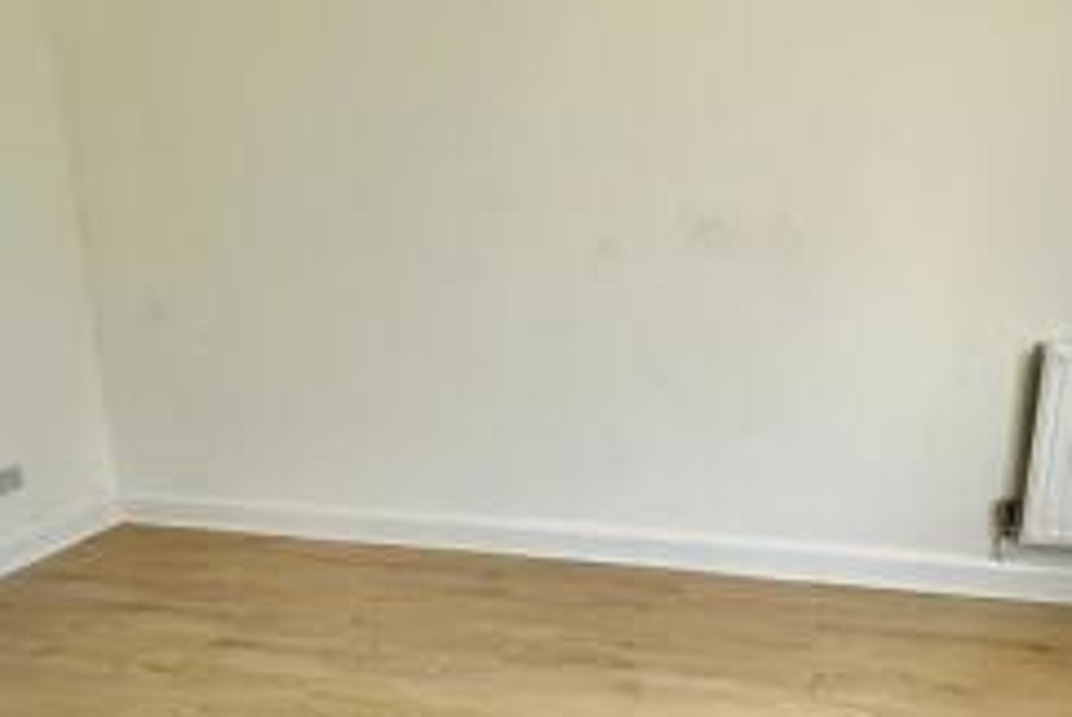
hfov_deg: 54.3
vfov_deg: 37.3
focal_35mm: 35
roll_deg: +0.3
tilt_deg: -17.3
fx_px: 1043
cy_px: 507
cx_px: 578
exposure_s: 1/99
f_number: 2.2
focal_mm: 2.22
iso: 40
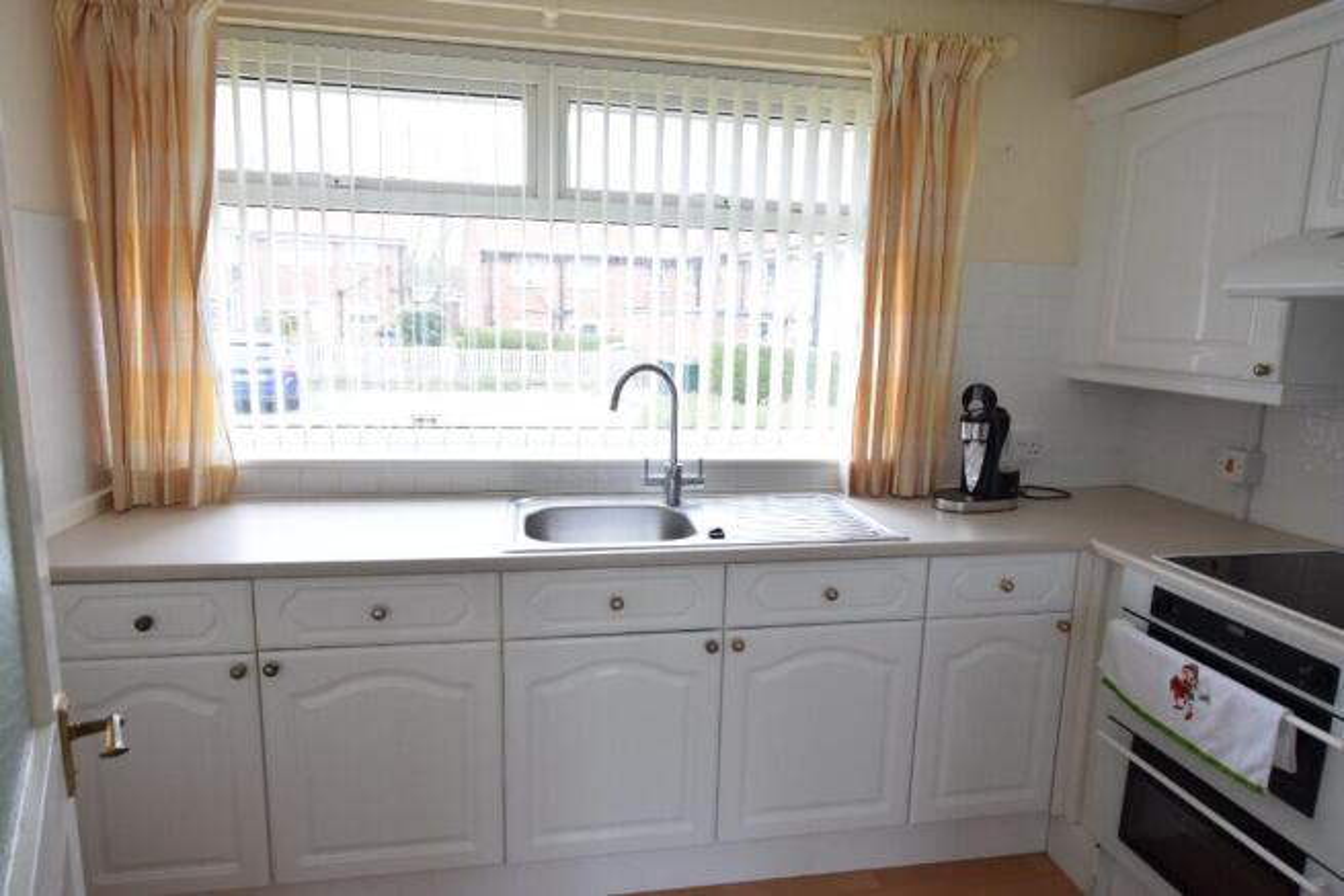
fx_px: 784
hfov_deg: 81.2
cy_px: 448
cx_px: 672
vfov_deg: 59.5
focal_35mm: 21
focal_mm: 14
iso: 800
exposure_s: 1/60
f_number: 7.1
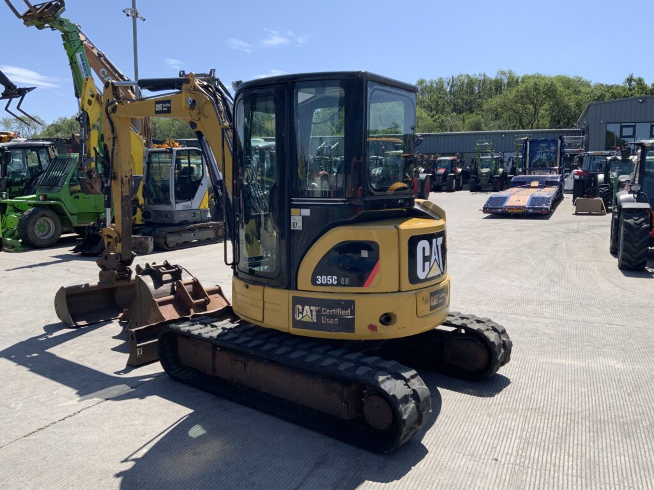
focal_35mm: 29
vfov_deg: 48.2
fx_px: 548
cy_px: 245
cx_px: 327
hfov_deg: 61.7
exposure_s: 1/1412
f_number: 1.8
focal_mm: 3
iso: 16
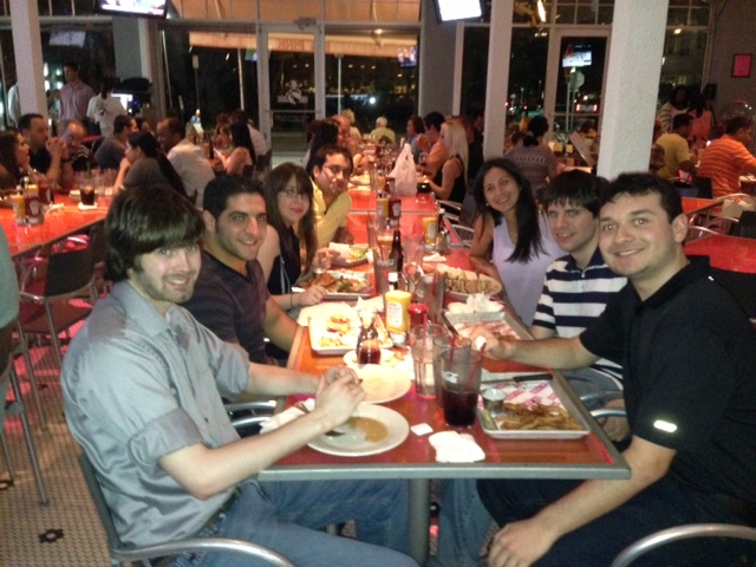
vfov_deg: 42.9
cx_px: 378
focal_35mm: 33
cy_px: 284
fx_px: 721
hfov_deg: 55.4
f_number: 2.4
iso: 800
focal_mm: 4.13
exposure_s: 1/16
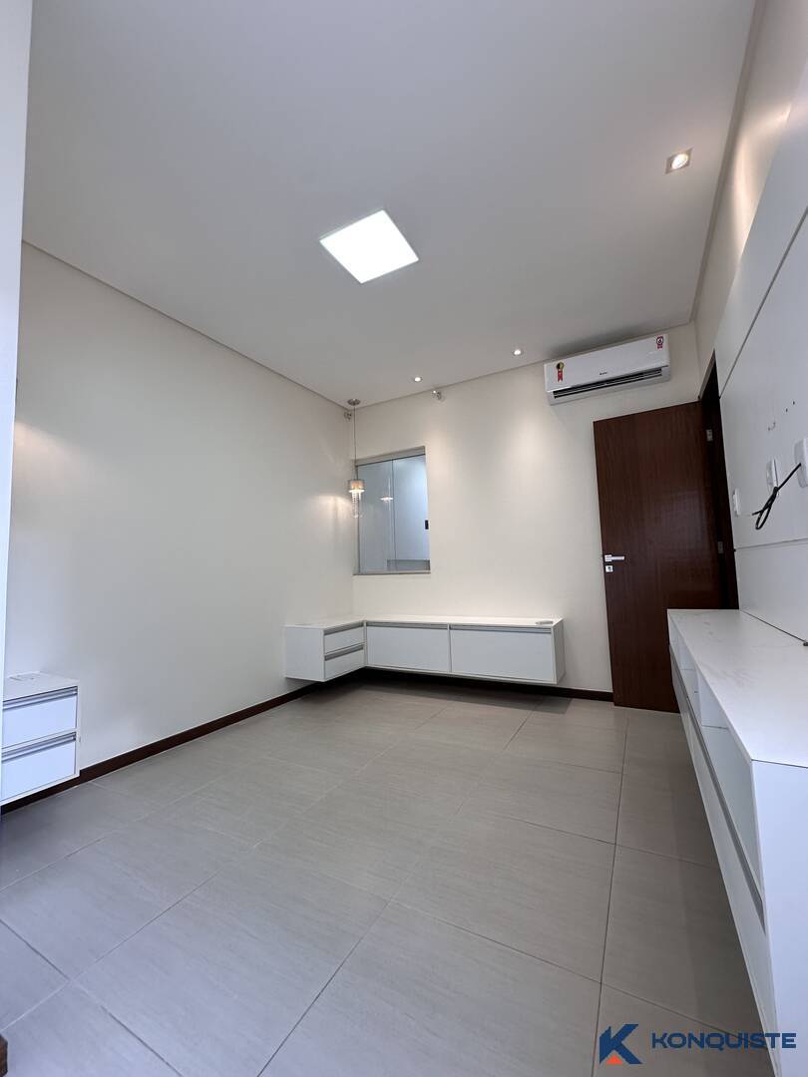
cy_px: 538
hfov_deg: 85.7
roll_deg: +1.1
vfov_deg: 102.1
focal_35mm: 14
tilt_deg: +4.3
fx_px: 436
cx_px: 404
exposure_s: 1/120
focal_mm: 2.22
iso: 160
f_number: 2.2
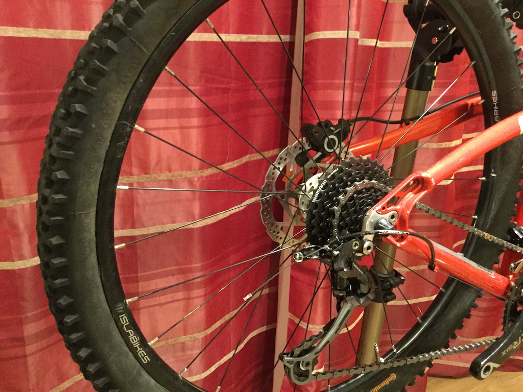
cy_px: 196
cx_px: 262
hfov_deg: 58.4
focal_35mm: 31
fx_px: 468
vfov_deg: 45.4
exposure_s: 1/17
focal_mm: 3.3
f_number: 2.4
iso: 640
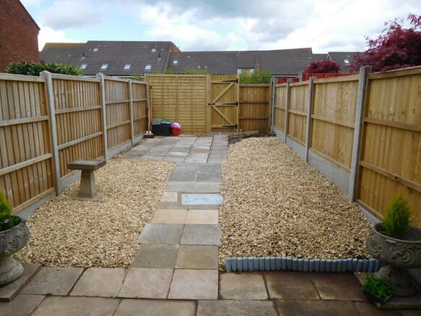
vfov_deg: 54.9
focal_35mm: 25
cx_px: 210
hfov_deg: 69.4
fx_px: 304
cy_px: 158
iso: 125
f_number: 3.4
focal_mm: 4.5
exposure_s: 1/640
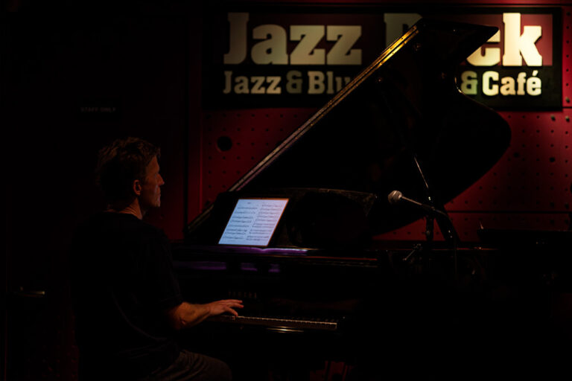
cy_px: 190
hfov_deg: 16.4
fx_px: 1986
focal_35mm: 125
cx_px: 286
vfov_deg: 11.0
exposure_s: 1/160
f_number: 2.8
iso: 500
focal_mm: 125
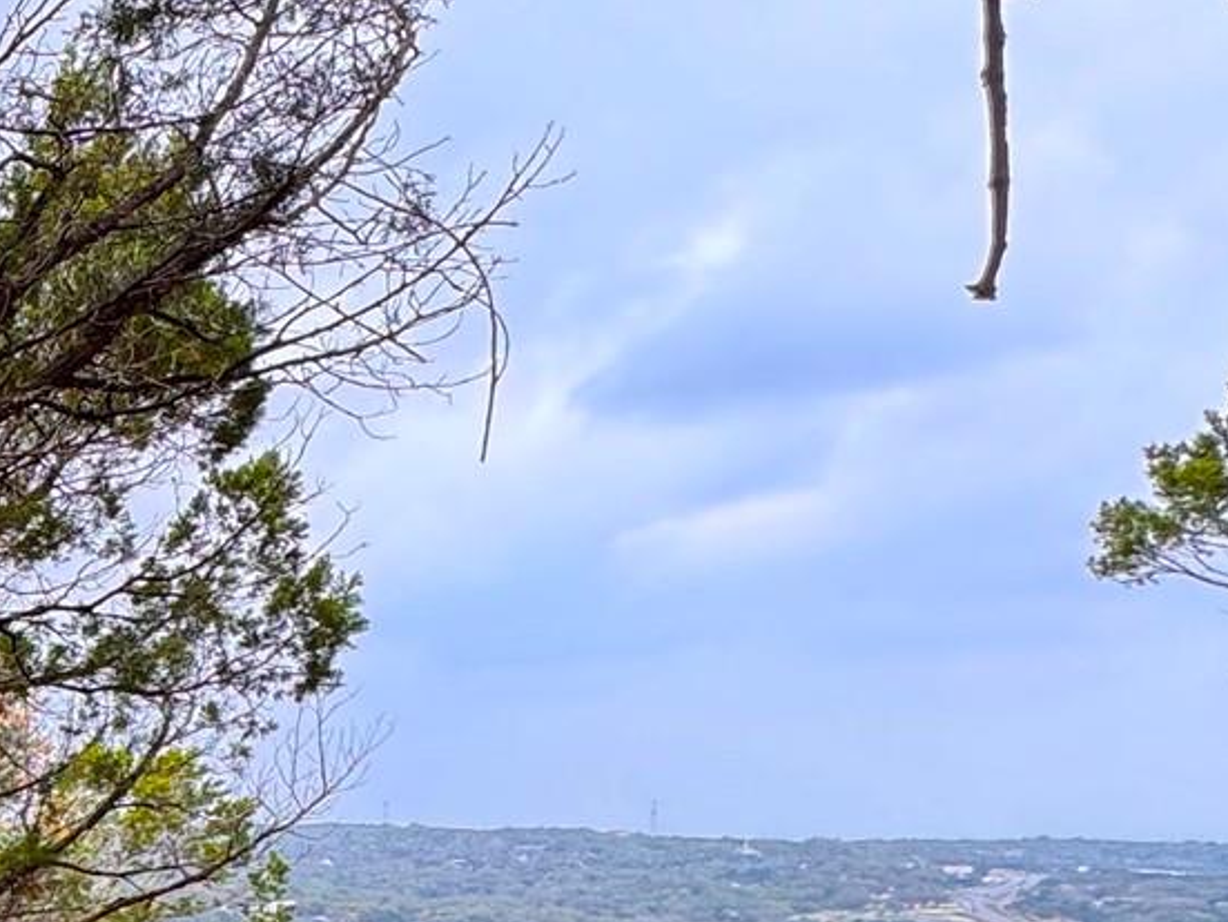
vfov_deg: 26.3
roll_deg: -0.2
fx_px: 1846
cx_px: -793
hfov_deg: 24.3
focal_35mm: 52
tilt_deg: -4.6
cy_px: 958
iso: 40
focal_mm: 2.22
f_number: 2.2
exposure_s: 1/140
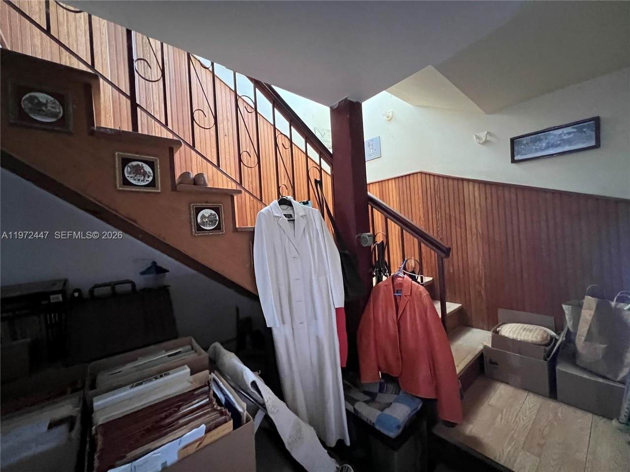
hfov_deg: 106.2
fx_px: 237
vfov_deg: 89.9
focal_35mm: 13
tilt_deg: -0.9
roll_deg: +3.4
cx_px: 315
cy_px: 236
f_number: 1.8
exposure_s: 1/42
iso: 1000
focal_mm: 1.57
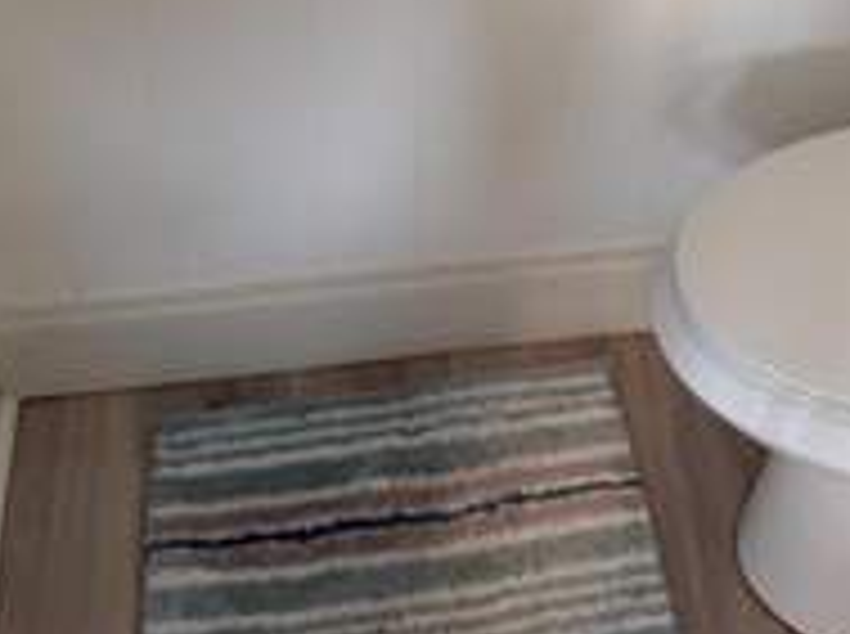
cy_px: -20
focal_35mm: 61
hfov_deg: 31.4
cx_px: 594
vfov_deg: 22.9
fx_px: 1495
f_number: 1.78
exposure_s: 1/60
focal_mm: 6.76
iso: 320
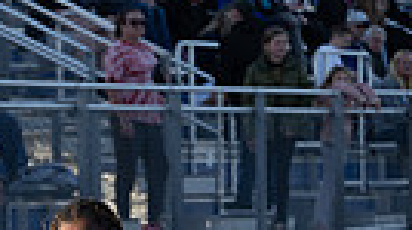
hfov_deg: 4.3
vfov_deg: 2.4
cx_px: 98
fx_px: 5423
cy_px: 478
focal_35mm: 497
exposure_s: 1/1000
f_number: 5.6
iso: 500
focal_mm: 94
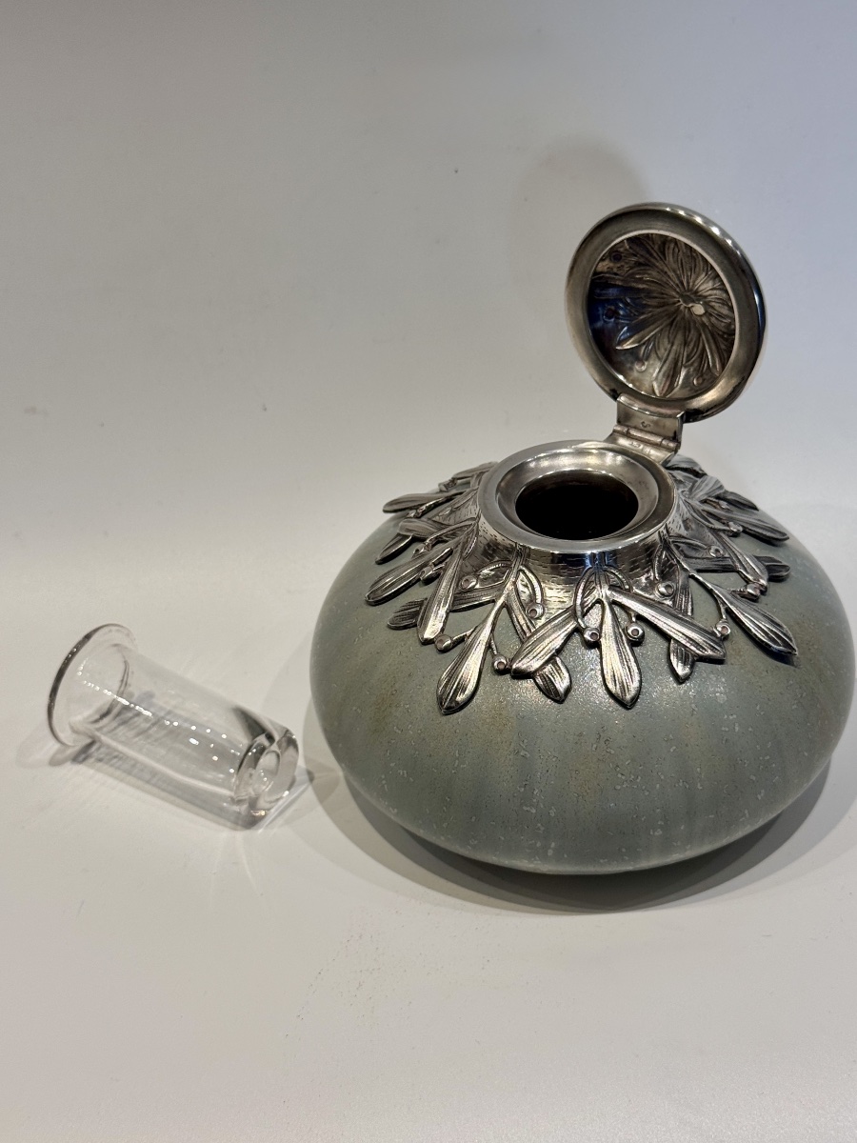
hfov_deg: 30.3
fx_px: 1584
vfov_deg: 39.7
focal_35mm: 48
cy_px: 572
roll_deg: -0.1
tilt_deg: -37.1
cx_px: 428
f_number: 1.78
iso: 80
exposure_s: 1/100
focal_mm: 6.76
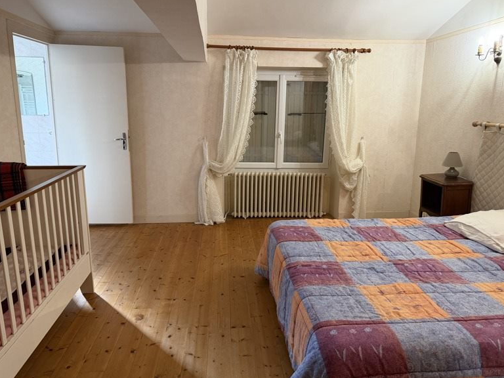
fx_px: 364
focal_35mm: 25
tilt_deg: -11.6
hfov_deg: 69.4
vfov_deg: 54.9
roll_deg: -1.5
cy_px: 184
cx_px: 255
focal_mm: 6.76
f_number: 1.78
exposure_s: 1/50
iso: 250
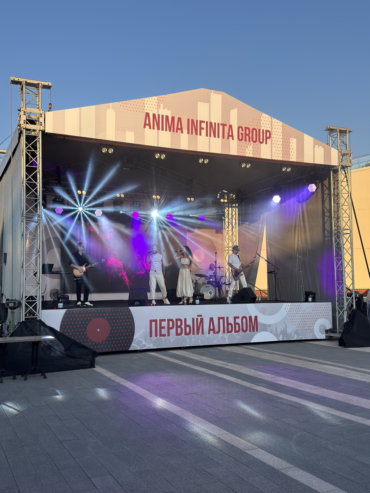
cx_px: 185
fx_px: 527
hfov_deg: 38.7
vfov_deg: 50.1
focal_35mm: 37
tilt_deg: +4.4
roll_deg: +0.6
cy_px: 246
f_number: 1.78
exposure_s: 1/2336
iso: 100
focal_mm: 6.76
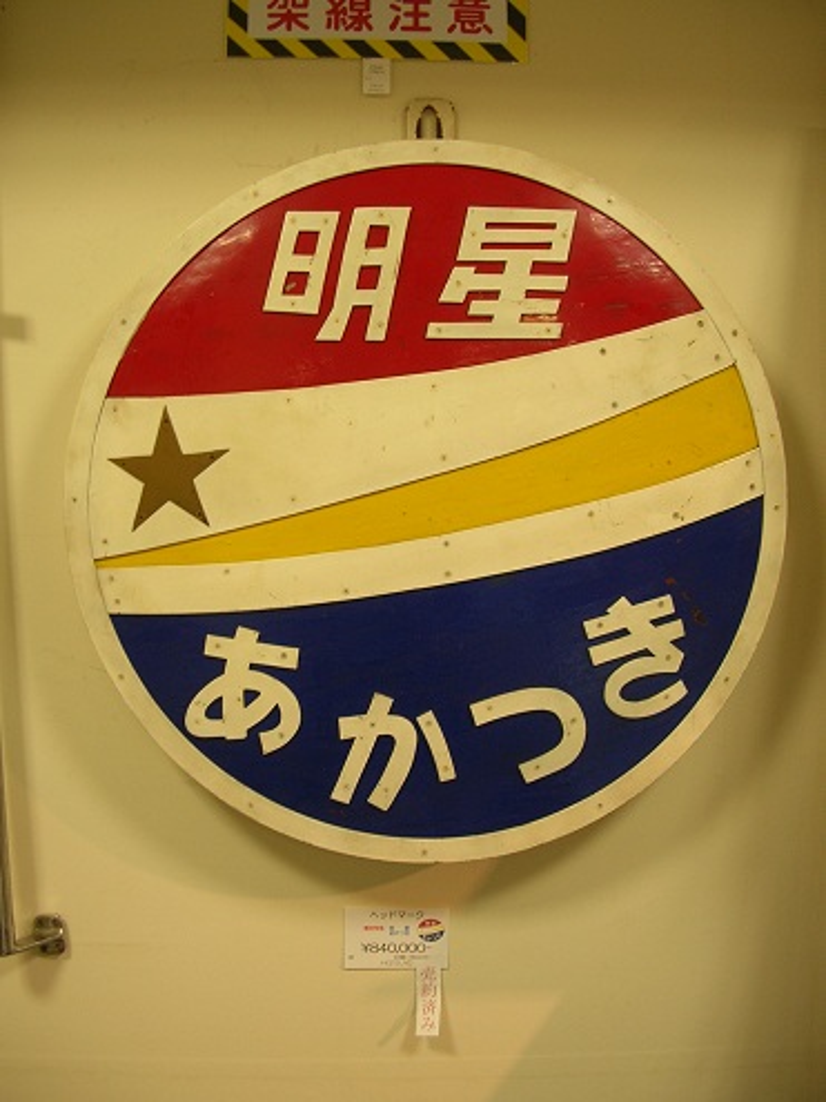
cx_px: 413
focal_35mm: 35
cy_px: 551
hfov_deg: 40.7
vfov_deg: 52.6
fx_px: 1114
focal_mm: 5.8
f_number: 2.8
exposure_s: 1/19.4
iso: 50
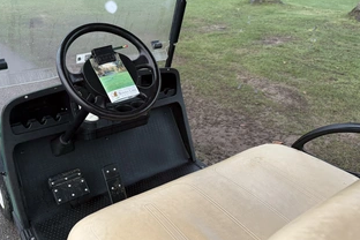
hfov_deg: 58.1
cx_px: 140
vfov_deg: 41.1
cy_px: 133
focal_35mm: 32
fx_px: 320
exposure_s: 1/118
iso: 200
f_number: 1.78
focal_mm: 6.76
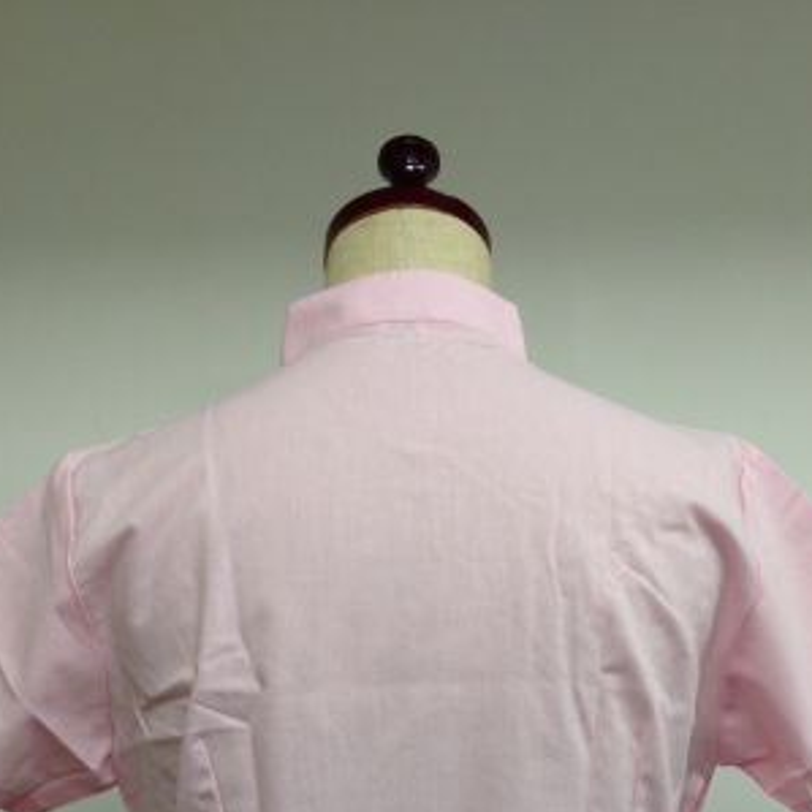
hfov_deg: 26.5
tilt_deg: +2.3
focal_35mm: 65
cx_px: 441
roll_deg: +1.1
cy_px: 902
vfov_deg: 24.6
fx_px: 1725
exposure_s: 1/33
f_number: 2.4
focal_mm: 4.12
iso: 50
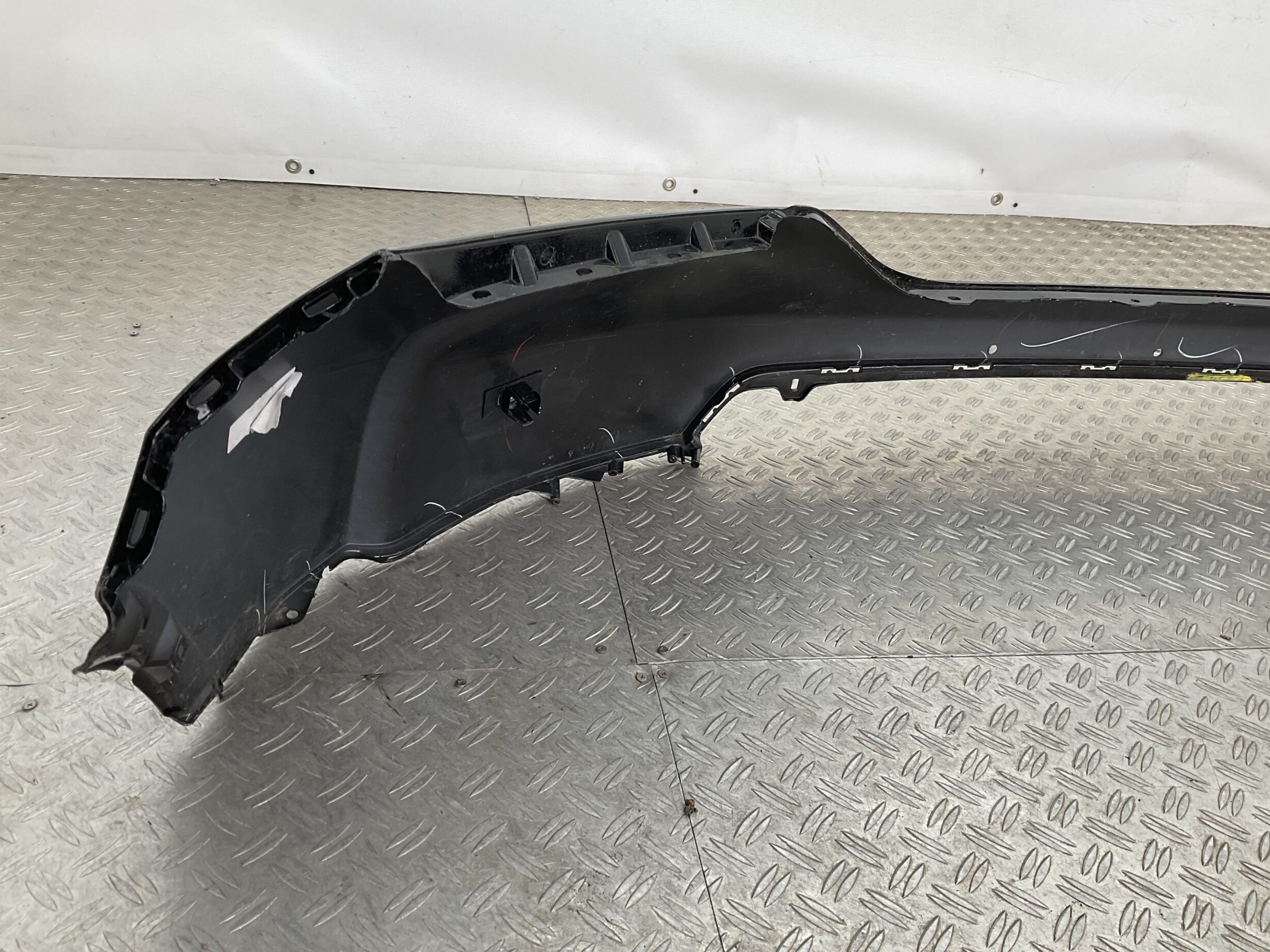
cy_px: 468
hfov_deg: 60.0
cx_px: 650
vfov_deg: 46.8
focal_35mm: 30
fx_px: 1101
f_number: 1.8
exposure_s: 1/100
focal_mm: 3
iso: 20
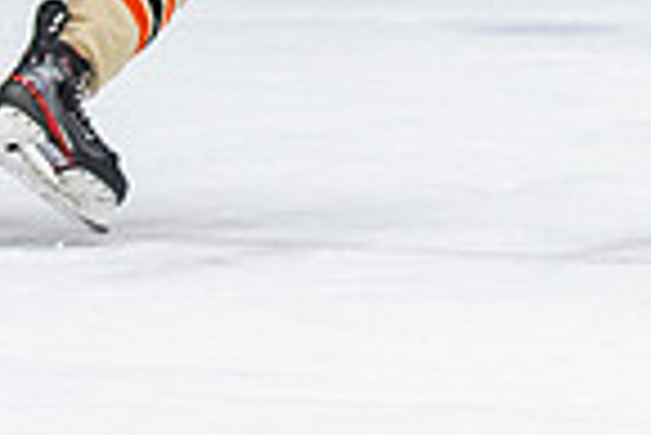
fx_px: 10843
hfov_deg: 3.4
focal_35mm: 599
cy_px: -364
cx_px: 1108
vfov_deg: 2.3
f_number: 2.8
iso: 1600
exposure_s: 1/640
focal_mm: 98
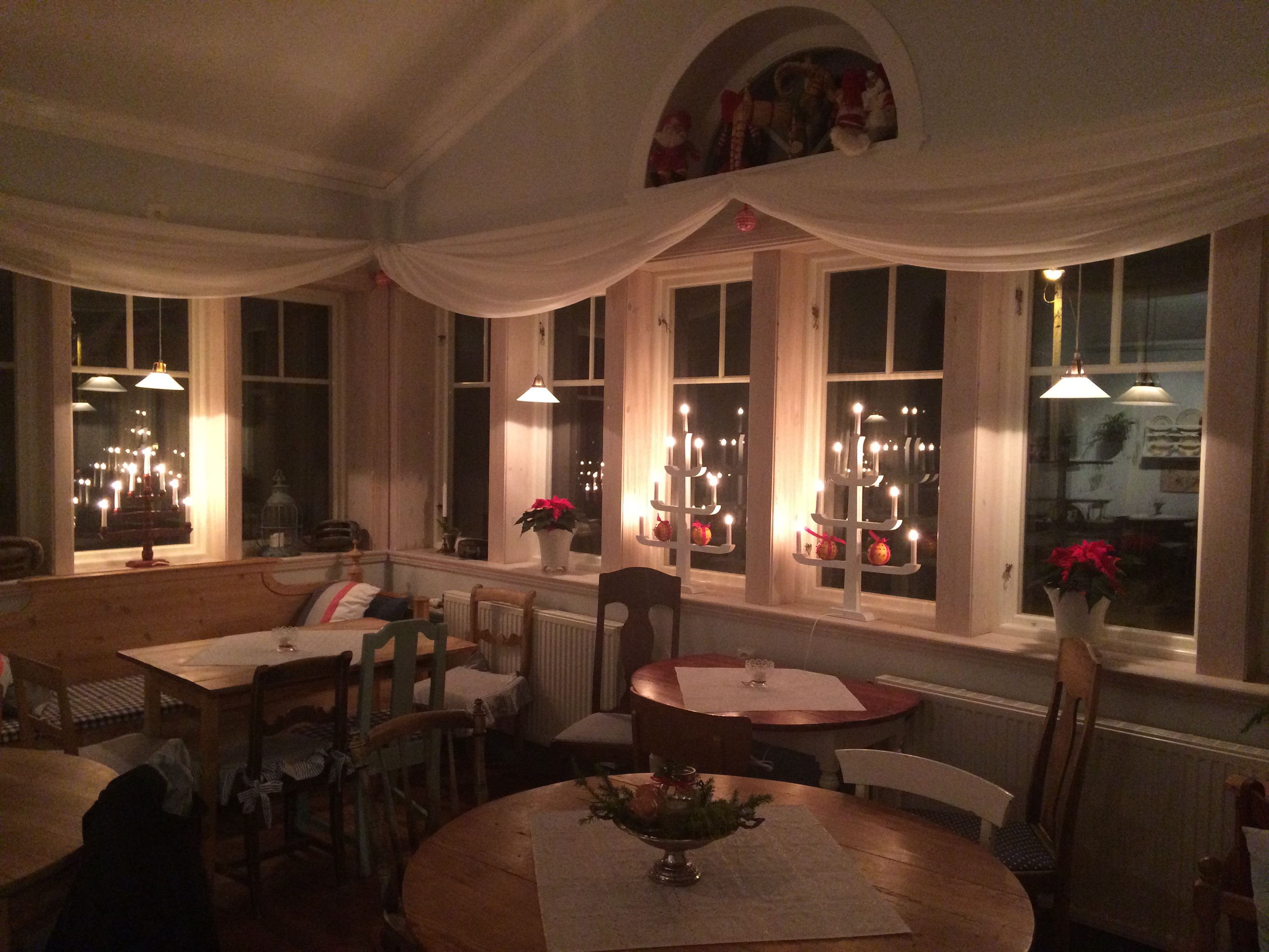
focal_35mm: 29
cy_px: 476
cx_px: 634
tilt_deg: -4.1
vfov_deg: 48.2
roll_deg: -1.2
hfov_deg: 61.7
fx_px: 1063
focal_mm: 4.15
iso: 400
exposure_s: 1/17
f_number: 2.2
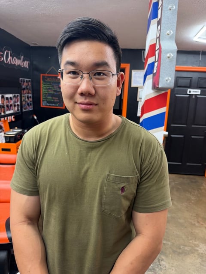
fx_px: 190
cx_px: 103
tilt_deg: -12.8
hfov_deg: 56.8
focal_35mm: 24
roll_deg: -3.0
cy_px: 137
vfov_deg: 71.6
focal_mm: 6.76
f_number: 1.78
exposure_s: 1/110
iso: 200
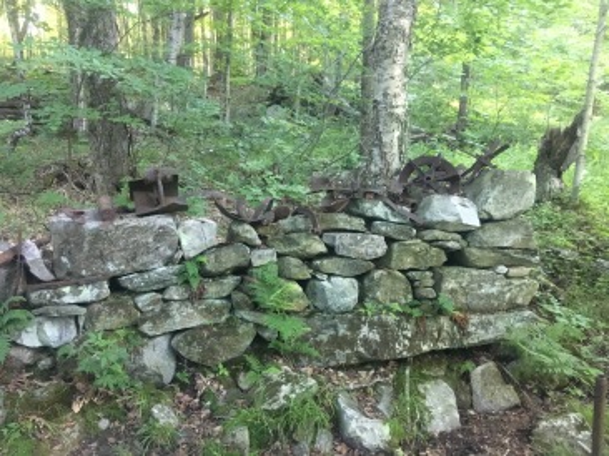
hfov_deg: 61.7
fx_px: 510
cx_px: 304
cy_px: 228
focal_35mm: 29
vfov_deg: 48.2
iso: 250
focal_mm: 4.15
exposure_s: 1/15
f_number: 2.2
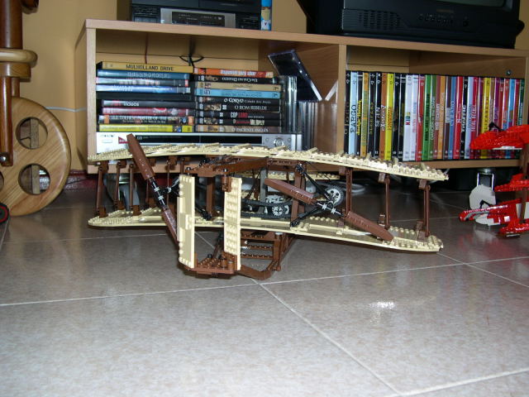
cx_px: 264
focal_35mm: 38
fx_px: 581
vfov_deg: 37.7
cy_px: 198
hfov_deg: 49.0
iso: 100
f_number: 2.8
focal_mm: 8
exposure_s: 1/60
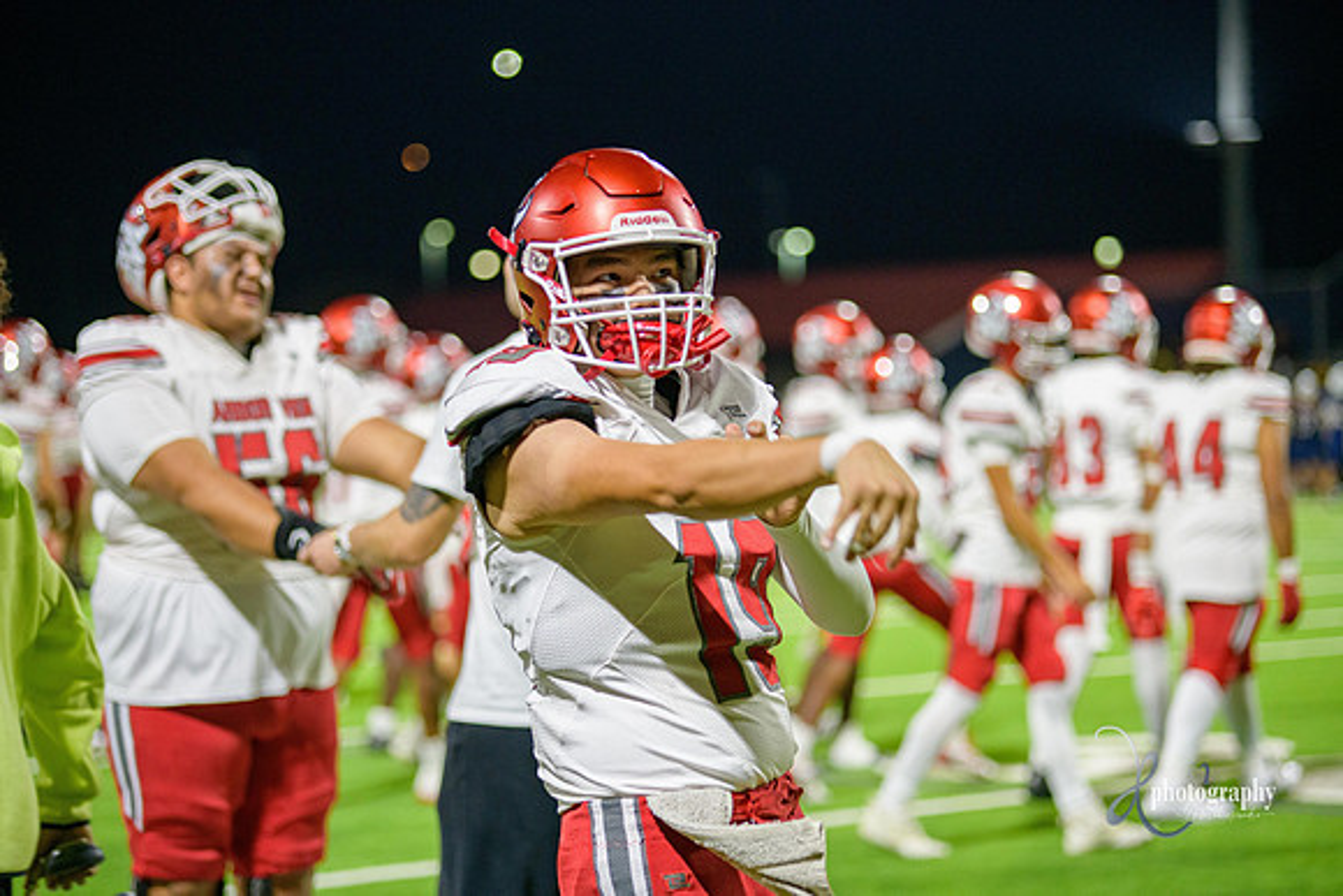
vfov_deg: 11.4
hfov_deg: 17.1
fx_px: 4478
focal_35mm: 120
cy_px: 448
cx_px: 672
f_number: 2.8
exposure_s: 1/320
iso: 2000
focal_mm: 120
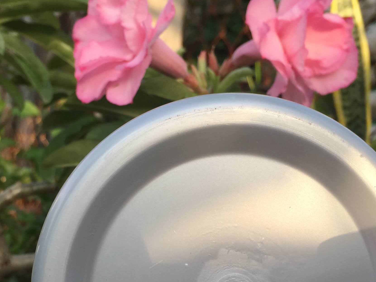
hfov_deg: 33.8
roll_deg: -6.1
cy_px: 217
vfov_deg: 25.3
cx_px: 167
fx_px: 619
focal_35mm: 57
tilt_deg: -2.9
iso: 32
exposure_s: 1/377
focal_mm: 4.15
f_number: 2.2
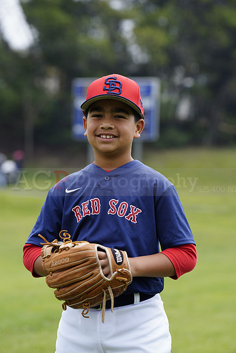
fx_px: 1720
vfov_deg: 11.7
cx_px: 118
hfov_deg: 7.9
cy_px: 176
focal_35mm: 175
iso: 100
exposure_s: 1/250
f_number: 5.6
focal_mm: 175
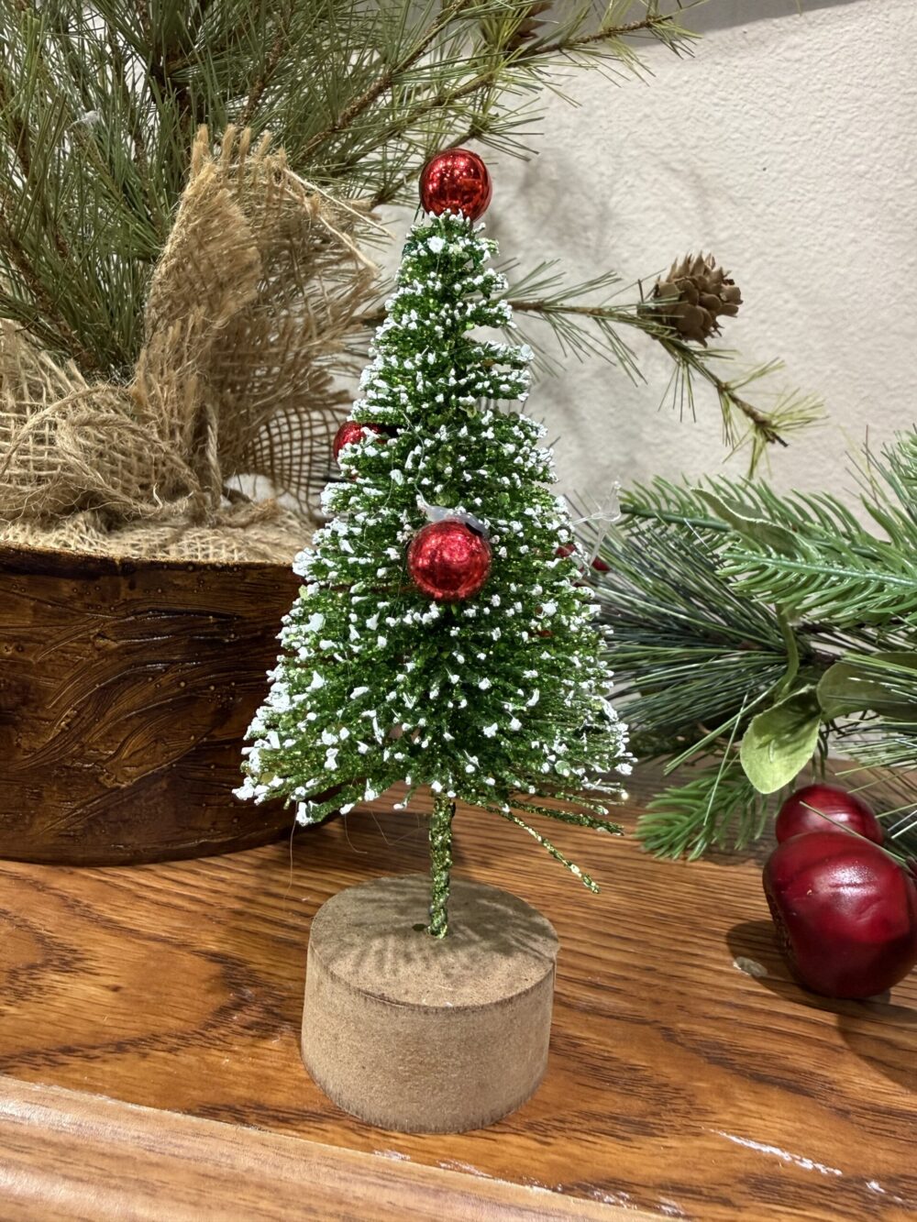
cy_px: 611
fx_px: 848
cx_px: 458
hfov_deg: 56.8
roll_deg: -4.7
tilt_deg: -1.9
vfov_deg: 71.6
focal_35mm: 24
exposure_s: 1/60
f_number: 2.2
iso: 250
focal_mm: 2.22
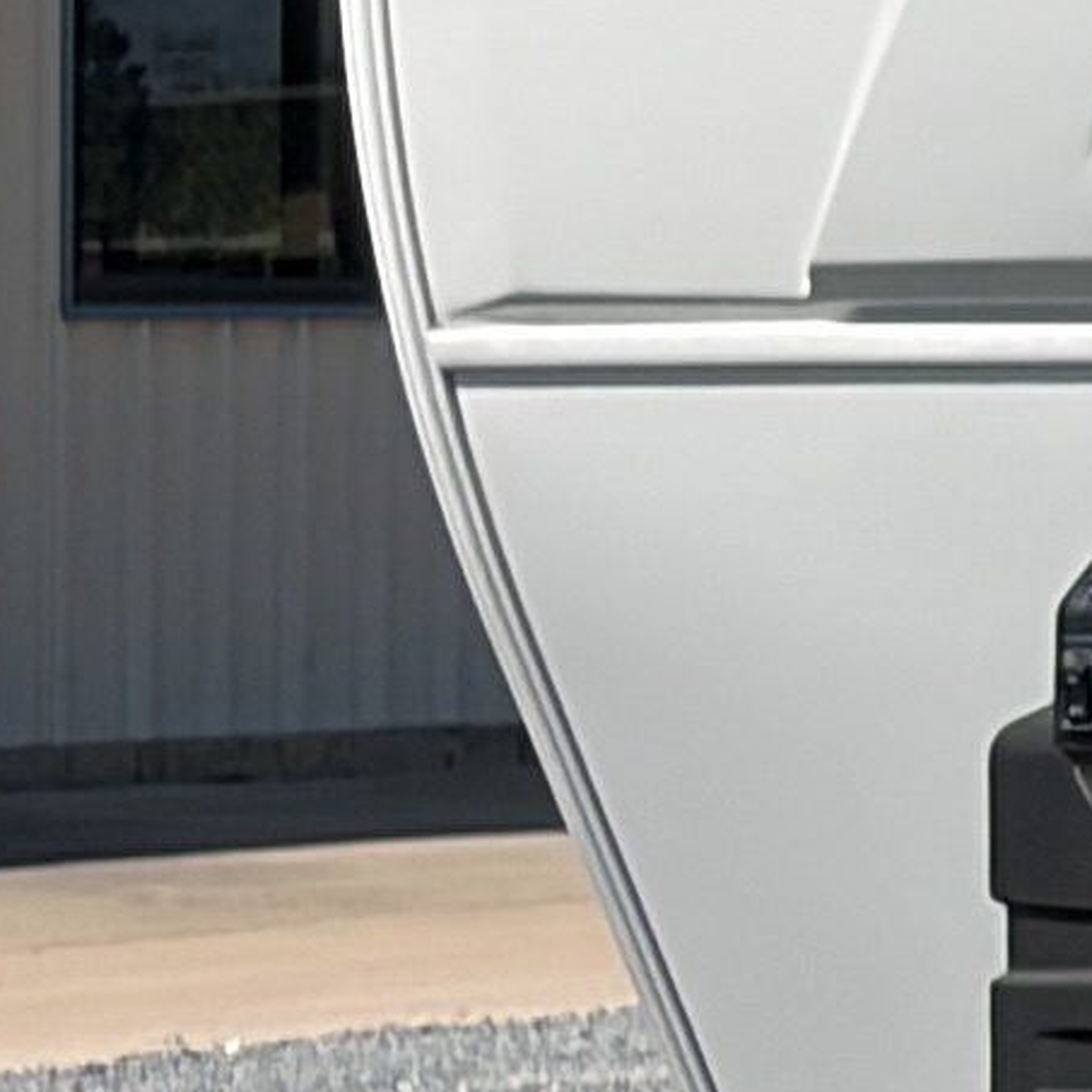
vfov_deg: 4.3
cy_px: 280
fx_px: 14597
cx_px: 4751
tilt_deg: +0.7
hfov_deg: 4.0
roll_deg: +0.5
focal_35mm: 409
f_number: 1.6
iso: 40
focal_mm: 5.96
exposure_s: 1/4329
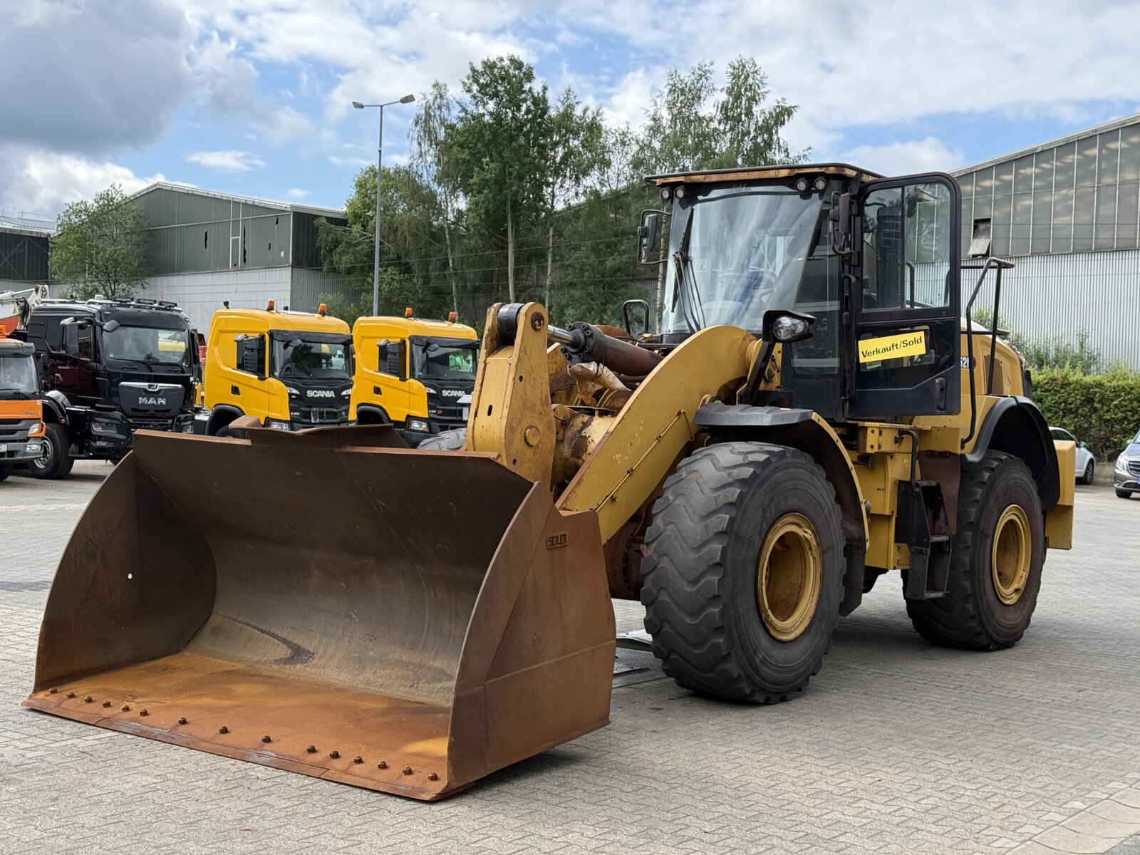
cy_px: 428
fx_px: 1581
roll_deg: -2.1
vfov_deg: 30.3
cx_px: 570
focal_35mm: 48
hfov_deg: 39.7
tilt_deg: +0.4
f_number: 1.78
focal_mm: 6.76
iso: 100
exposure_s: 1/1931
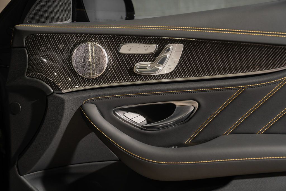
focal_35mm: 46
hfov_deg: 42.7
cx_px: 143
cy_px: 96
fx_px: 365
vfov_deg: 29.3
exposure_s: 1/50
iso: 200
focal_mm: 46
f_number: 3.2
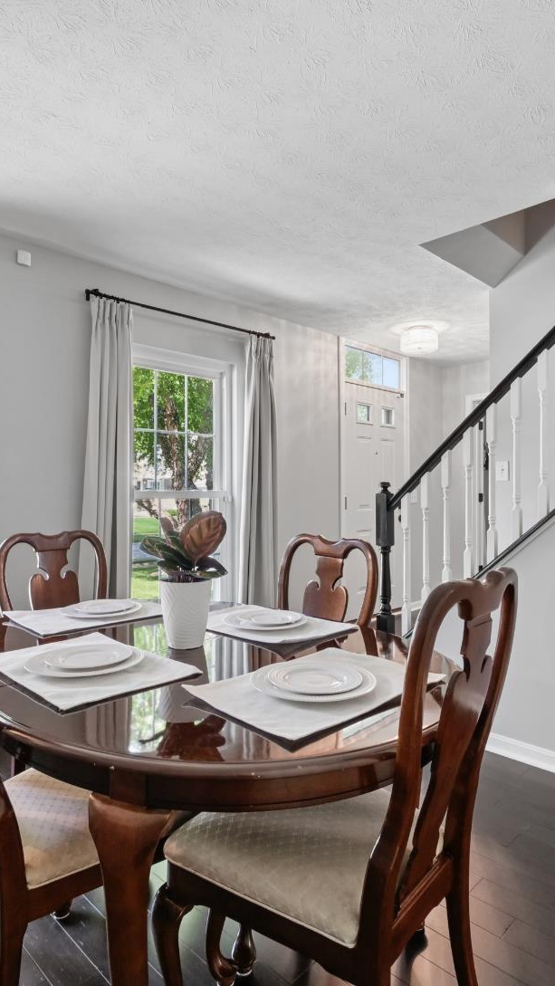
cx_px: 283
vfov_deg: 83.8
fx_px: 549
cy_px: 502
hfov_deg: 53.6
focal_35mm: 21
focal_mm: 7
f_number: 7.1
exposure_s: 1/15
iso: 640
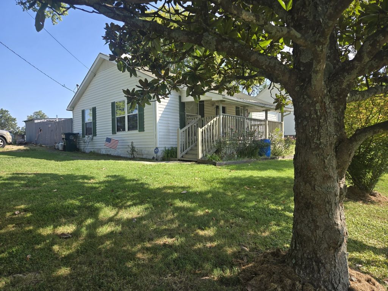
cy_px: 146
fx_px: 258
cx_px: 194
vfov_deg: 58.9
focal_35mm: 23
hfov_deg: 73.9
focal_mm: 5.4
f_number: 1.8
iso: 25
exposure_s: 1/609
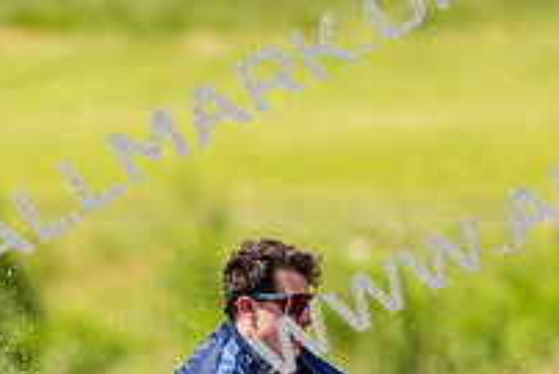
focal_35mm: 2581
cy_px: 424
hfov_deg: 0.8
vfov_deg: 0.5
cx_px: 44
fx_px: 40105
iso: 320
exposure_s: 1/2500
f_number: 4
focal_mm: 600
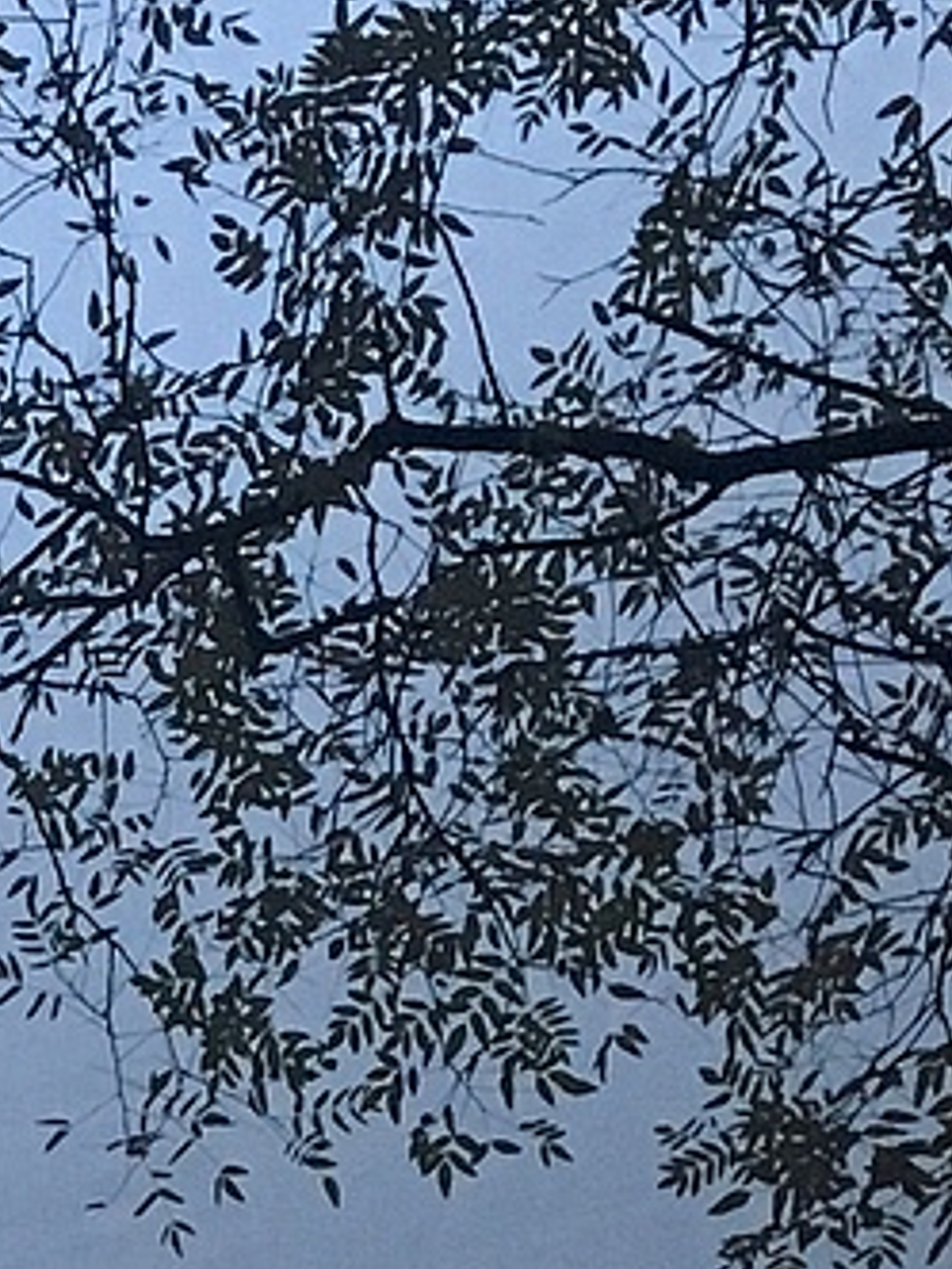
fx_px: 5464
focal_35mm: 149
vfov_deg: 12.3
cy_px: 2184
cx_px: -1197
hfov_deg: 9.1
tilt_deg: +57.4
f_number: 2.2
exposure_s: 1/33
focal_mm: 4.15
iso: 160
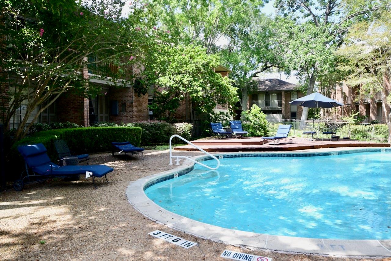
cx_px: 196
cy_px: 130
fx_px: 304
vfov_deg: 46.4
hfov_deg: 65.5
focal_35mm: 28
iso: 500
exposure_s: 1/250
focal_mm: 19
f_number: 6.3
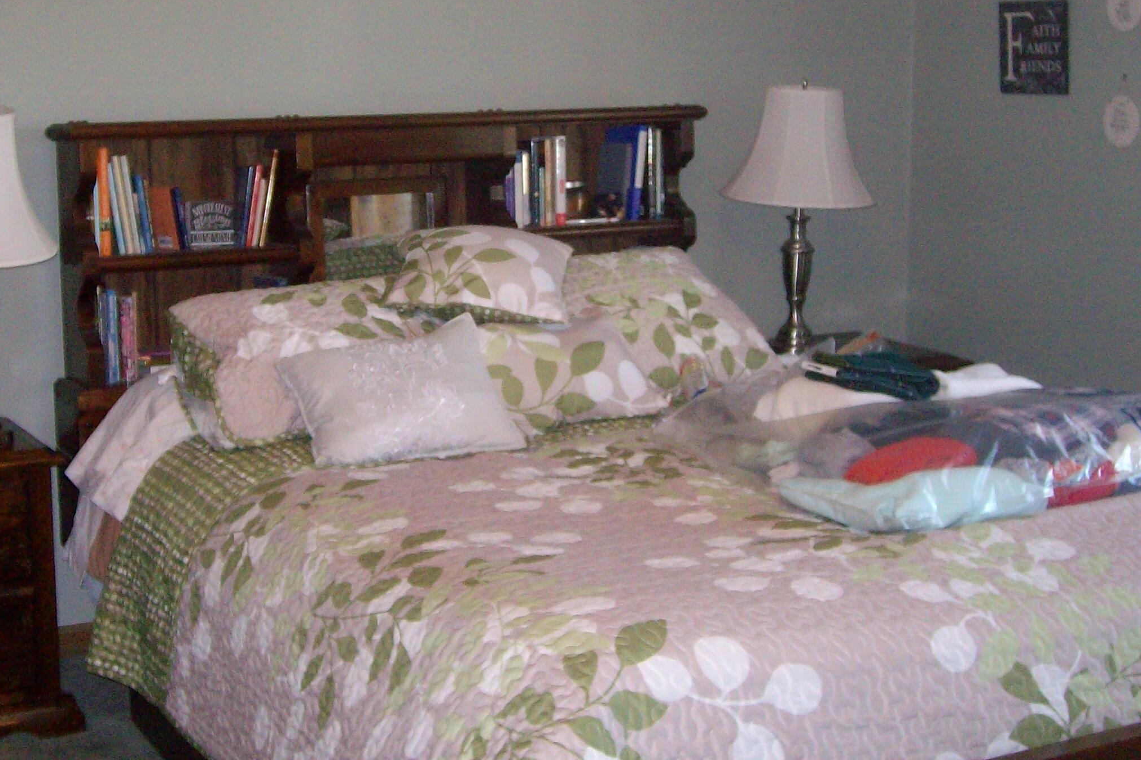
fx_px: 1711
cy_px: 249
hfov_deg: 36.7
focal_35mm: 54
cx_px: 445
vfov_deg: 24.9
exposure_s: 1/40
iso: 246
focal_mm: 5.8
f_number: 2.8
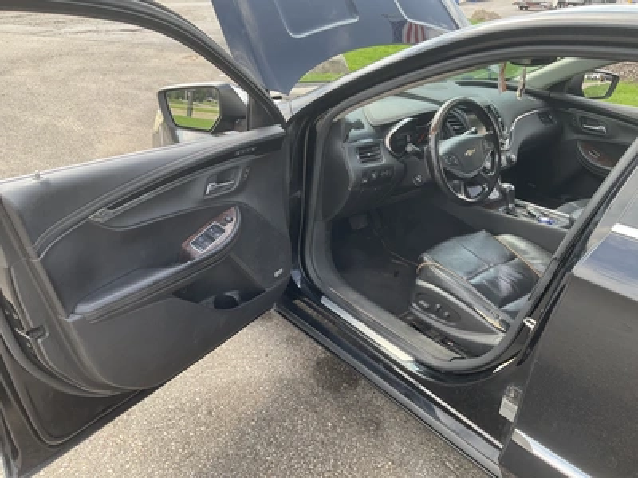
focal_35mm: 29
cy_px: 239
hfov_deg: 61.7
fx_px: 534
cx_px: 319
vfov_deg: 48.2
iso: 20
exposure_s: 1/183
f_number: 1.8
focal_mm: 3
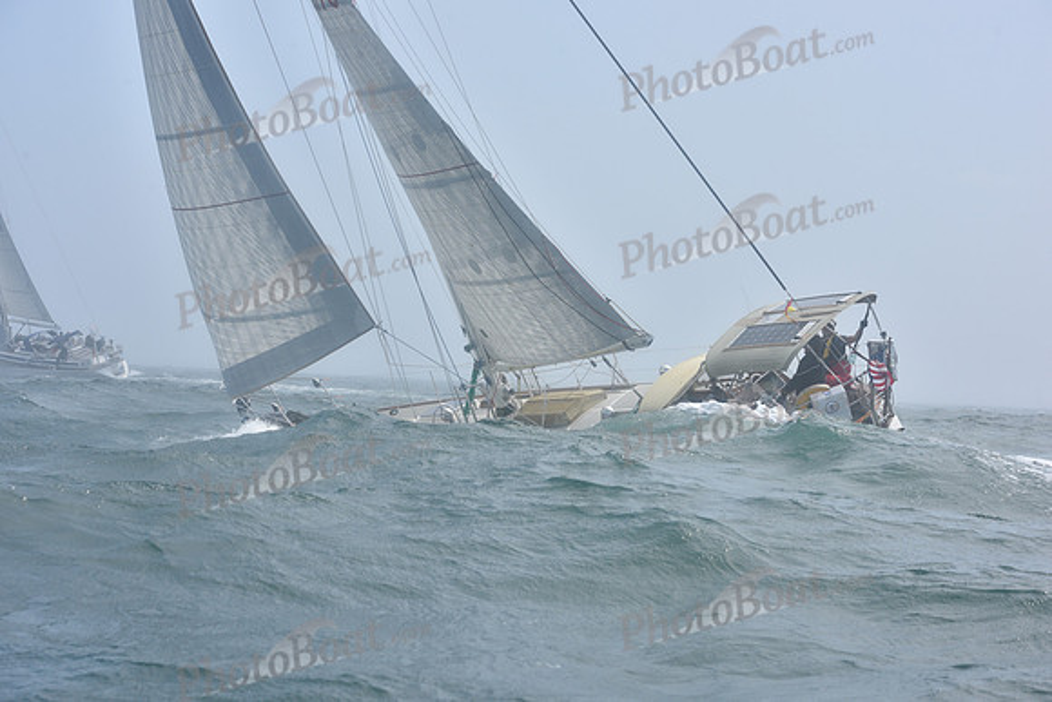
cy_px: 351
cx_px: 526
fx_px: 2046
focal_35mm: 70
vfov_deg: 19.5
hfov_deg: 28.8
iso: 320
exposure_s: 1/800
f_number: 10
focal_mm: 70
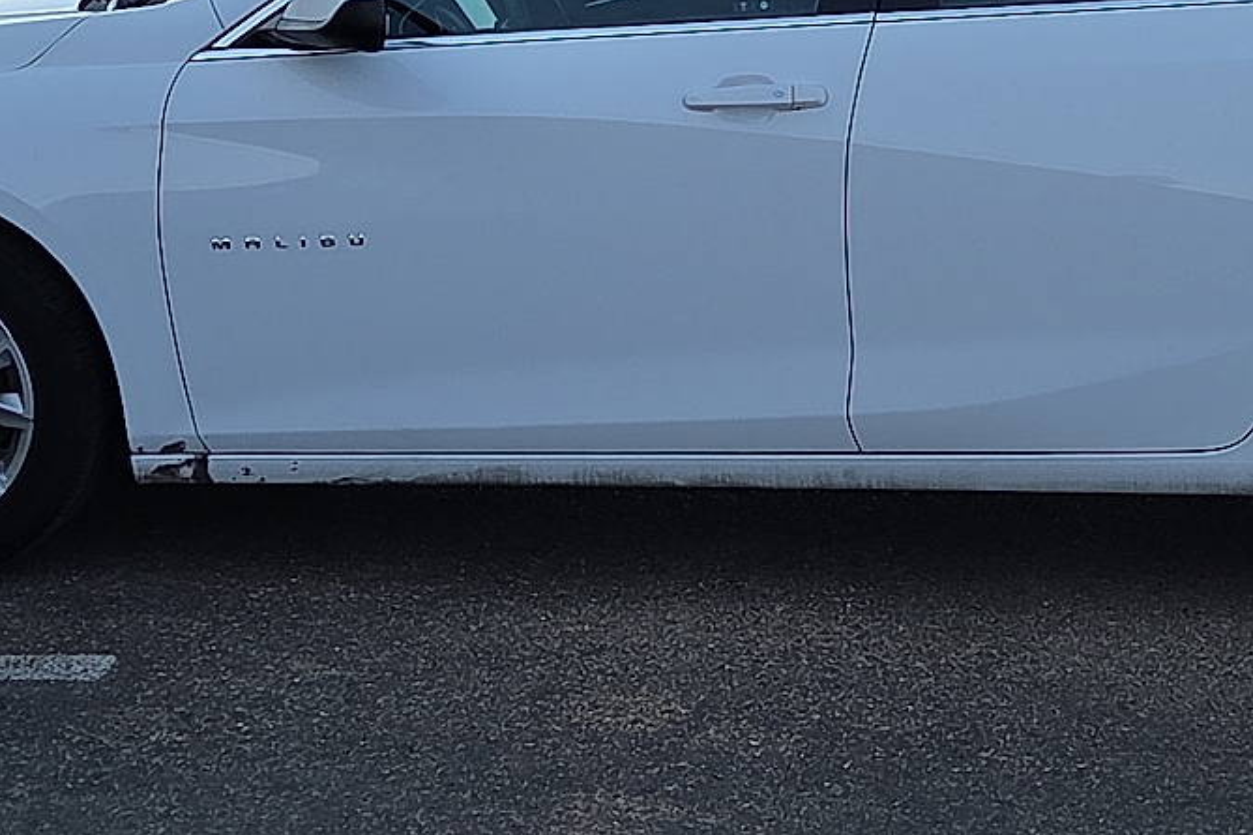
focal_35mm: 92
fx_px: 3202
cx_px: 837
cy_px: 101
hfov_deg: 22.1
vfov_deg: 14.7
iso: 76
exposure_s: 1/3333
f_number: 1.8
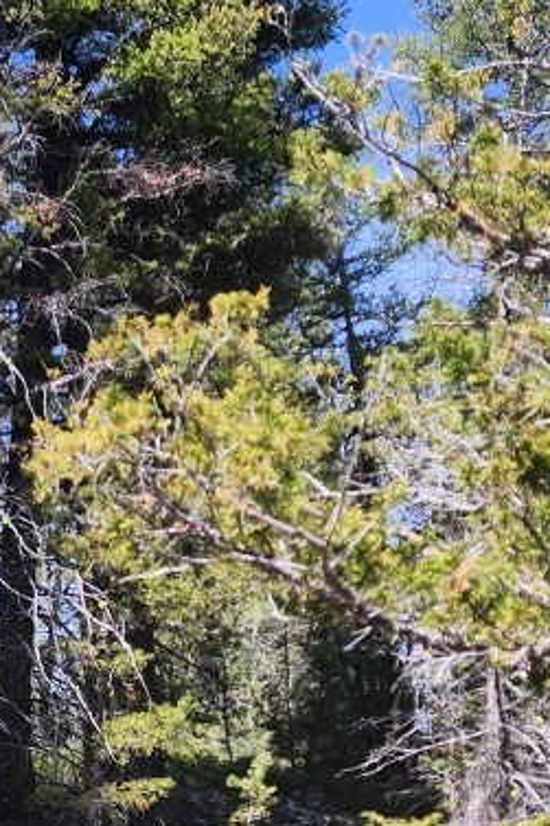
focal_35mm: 65
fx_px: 1491
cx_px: -24
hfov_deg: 20.1
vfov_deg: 29.1
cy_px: 819
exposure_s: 1/370
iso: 12
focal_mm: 6.4
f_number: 1.8
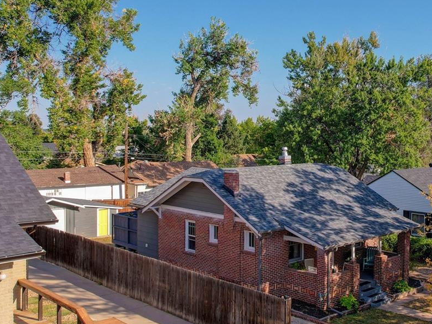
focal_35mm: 43
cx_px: 318
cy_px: 131
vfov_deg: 33.5
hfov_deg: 42.6
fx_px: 537
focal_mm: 8.4
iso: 110
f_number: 2.8
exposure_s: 1/800
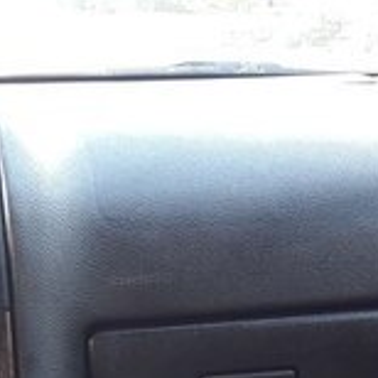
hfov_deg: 16.4
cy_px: 428
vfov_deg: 15.9
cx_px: 140
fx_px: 1310
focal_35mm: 106
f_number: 1.9
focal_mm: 3.7
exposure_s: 1/33
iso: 64
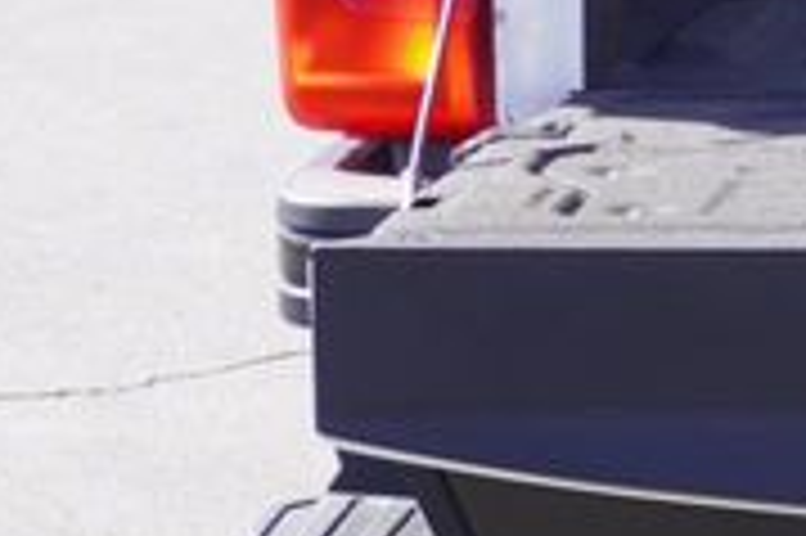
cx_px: 1774
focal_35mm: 275
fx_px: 6151
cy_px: -23
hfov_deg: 7.1
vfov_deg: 5.0
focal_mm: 32
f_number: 7.1
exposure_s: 1/80
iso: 100
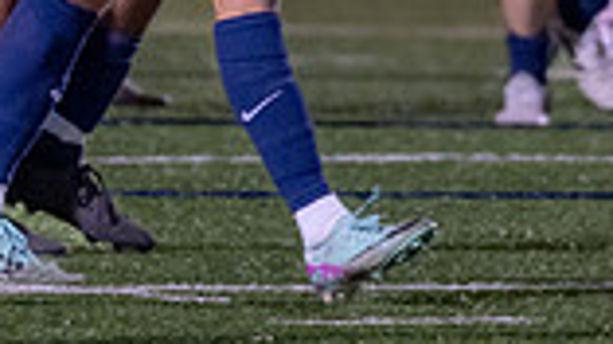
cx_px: 305
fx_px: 20707
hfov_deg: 1.7
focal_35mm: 1275
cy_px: -317
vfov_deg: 1.0
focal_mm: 200
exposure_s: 1/1000
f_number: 2.8
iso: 2000
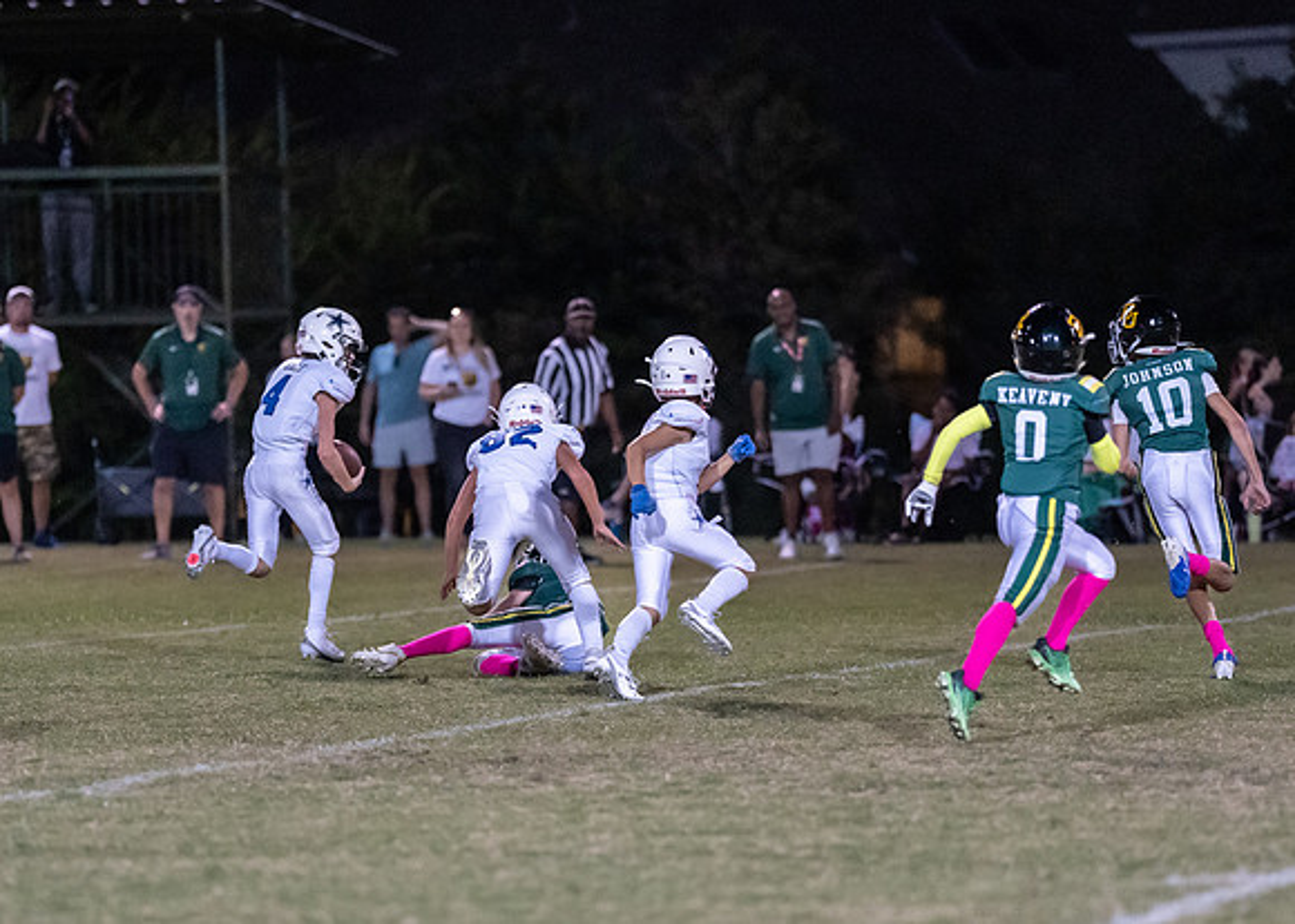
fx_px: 8277
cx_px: 598
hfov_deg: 8.9
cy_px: 553
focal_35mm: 225
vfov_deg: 6.4
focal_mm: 135
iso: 4000
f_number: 1.8
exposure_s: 1/1000
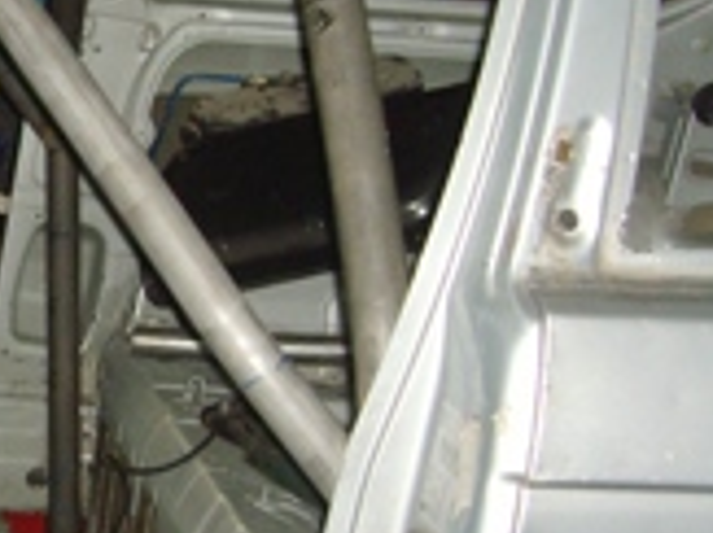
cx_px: -186
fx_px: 2099
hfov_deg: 18.1
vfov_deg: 14.5
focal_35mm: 102
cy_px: 266
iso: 200
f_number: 3.5
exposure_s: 1/45
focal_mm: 6.6
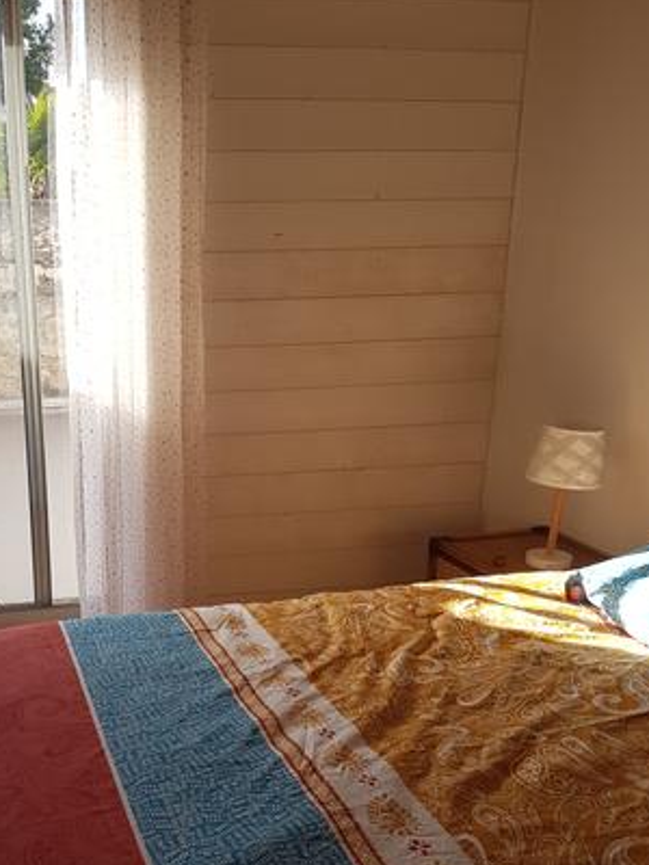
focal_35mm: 39
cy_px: 536
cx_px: 199
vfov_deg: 47.5
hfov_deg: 36.3
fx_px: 975
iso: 40
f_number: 1.7
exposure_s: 1/282
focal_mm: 4.2
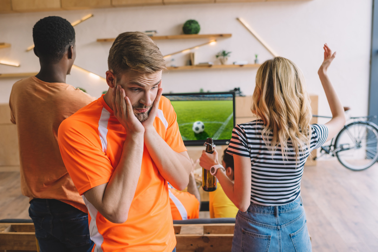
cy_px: 126
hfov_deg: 54.4
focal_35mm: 35
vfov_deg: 37.9
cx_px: 189
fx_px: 368
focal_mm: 35
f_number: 3.5
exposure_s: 1/250
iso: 400
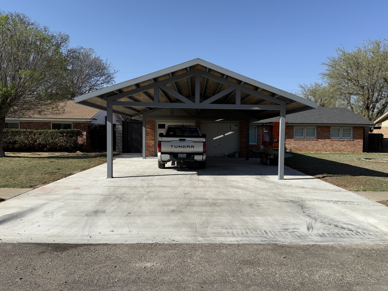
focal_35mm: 26
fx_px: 291
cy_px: 145
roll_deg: -0.7
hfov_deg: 67.3
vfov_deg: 53.1
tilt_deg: -2.5
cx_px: 203
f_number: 1.78
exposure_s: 1/5319
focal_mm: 6.76
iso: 80
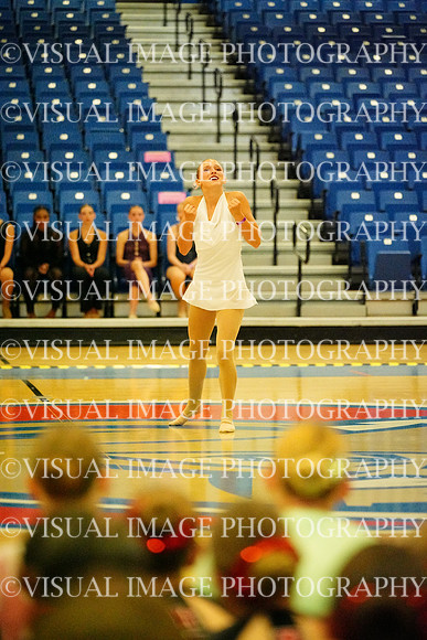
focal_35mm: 150
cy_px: 320
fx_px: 2667
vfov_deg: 13.7
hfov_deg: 9.2
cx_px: 214
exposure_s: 1/1600
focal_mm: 150
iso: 25600
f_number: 2.8
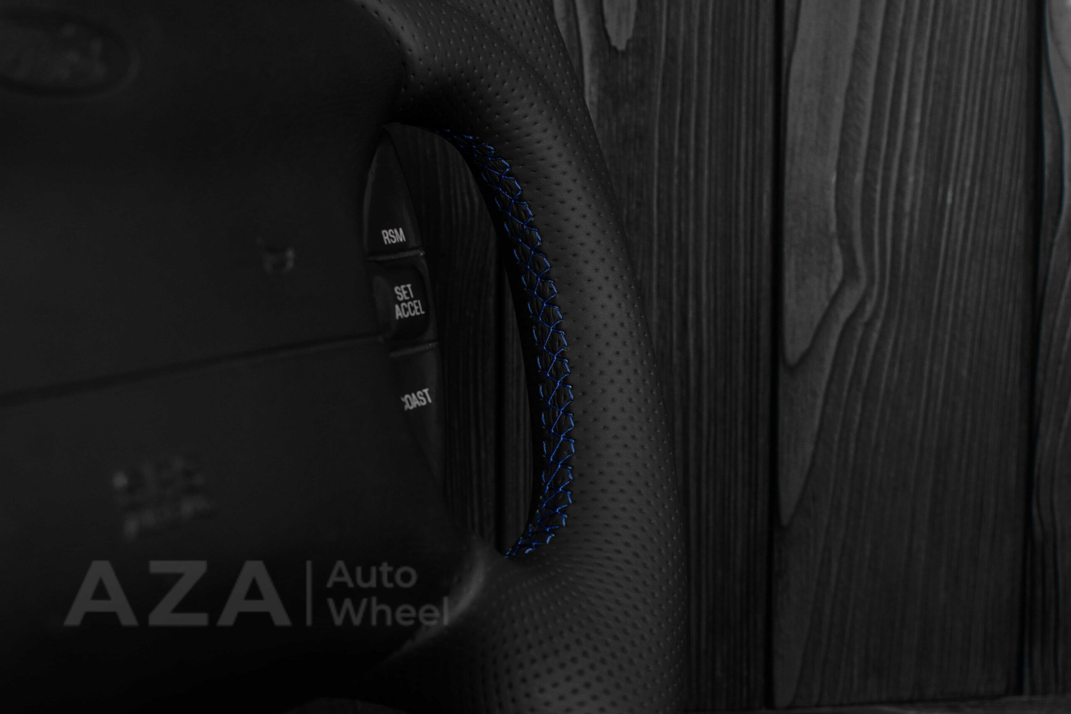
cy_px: 357
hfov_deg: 37.8
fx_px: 1562
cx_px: 536
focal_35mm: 52
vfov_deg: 25.8
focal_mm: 35
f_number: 6.3
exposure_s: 1/125
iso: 500
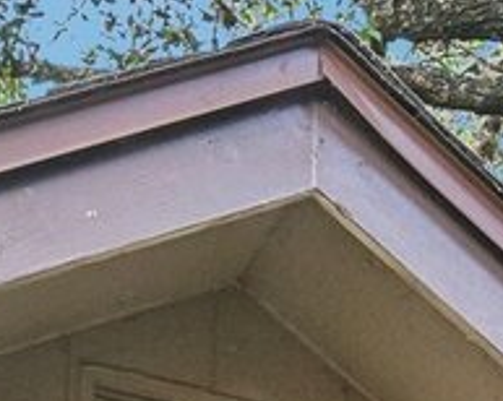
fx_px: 1874
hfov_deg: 14.9
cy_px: 1385
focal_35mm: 126
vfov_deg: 8.8
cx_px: 576
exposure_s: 1/25
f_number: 9
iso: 200
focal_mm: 16
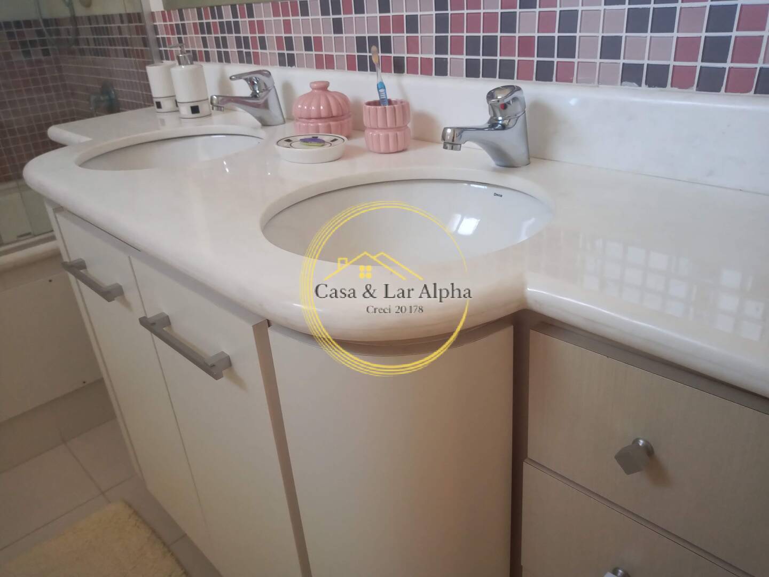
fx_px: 444
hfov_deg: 81.7
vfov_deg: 66.0
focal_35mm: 20
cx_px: 384
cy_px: 288
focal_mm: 3.54
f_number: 2
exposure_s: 1/24
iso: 381
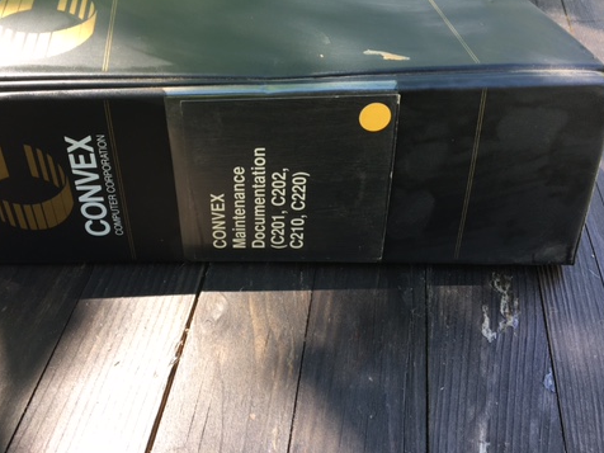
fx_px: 680
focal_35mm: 39
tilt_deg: -38.6
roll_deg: -4.5
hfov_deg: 47.8
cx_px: 275
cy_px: 156
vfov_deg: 36.5
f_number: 2.2
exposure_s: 1/50
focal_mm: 4.15
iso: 25
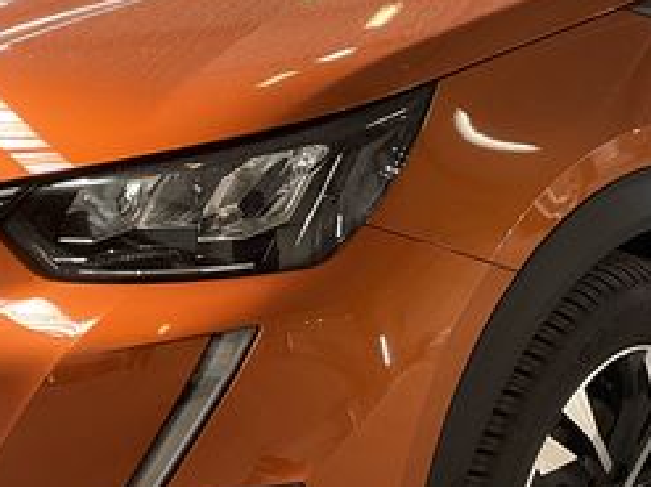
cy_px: 216
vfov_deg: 15.7
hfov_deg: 20.8
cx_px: 409
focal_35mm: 94
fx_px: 1767
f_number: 1.8
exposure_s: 1/50
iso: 50
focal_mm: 3
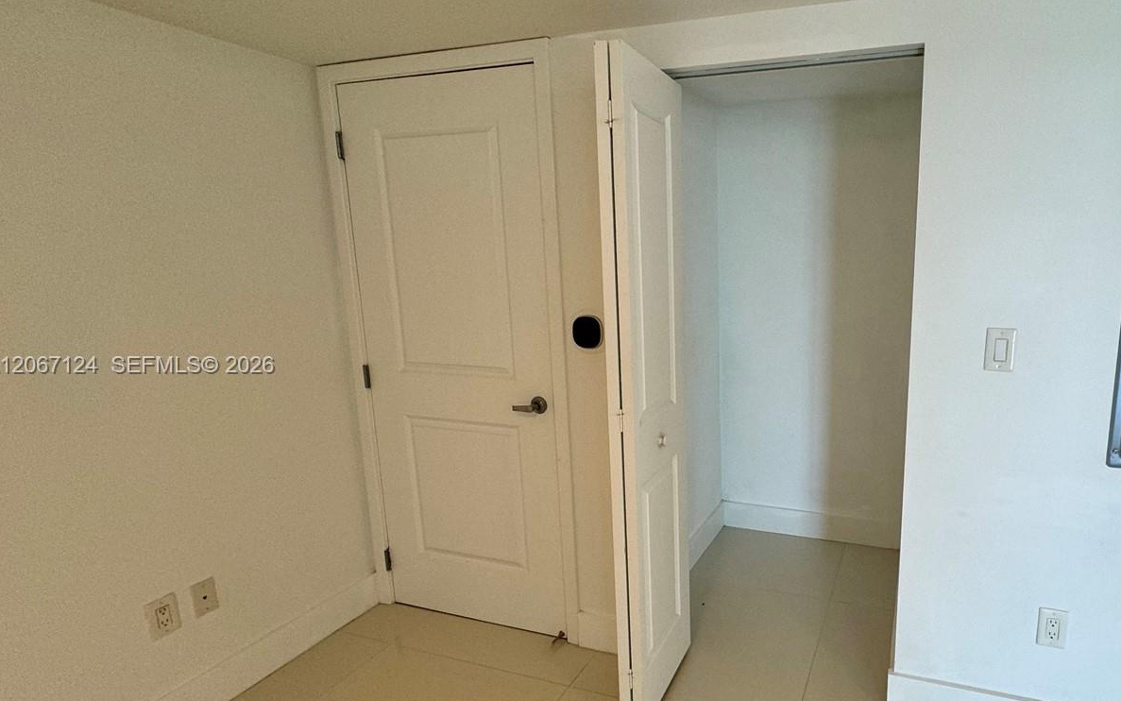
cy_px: 367
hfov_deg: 82.5
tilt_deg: -10.6
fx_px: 611
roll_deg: -0.2
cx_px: 736
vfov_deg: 59.6
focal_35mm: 20
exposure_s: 1/120
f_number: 2.2
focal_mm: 2.22
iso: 125
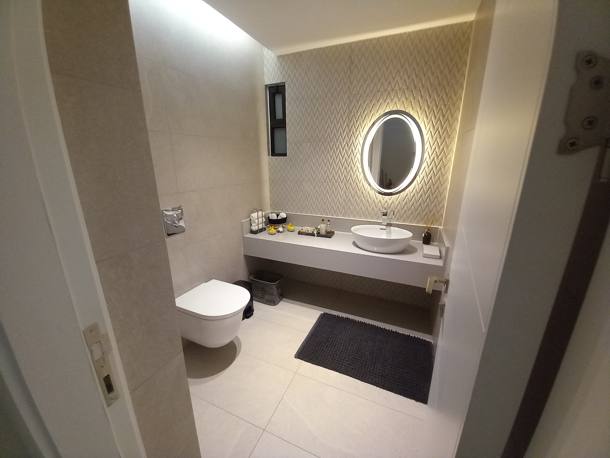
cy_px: 229
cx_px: 305
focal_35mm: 13
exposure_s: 1/33.3
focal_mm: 1.13
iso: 250
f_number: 2.2
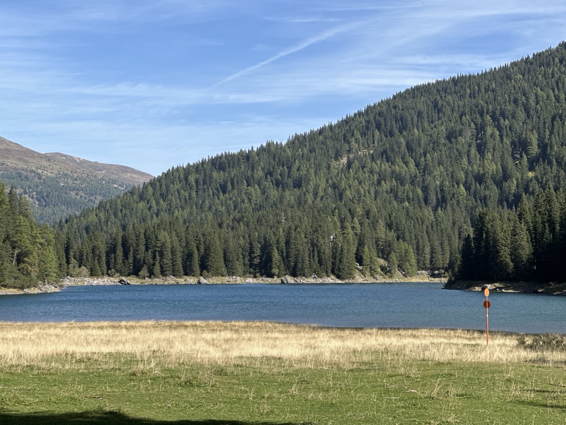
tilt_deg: +2.5
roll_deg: -0.1
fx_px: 1259
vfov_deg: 19.1
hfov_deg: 25.3
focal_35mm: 77
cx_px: 283
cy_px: 212
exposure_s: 1/664
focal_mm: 9
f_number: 2.8
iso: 32
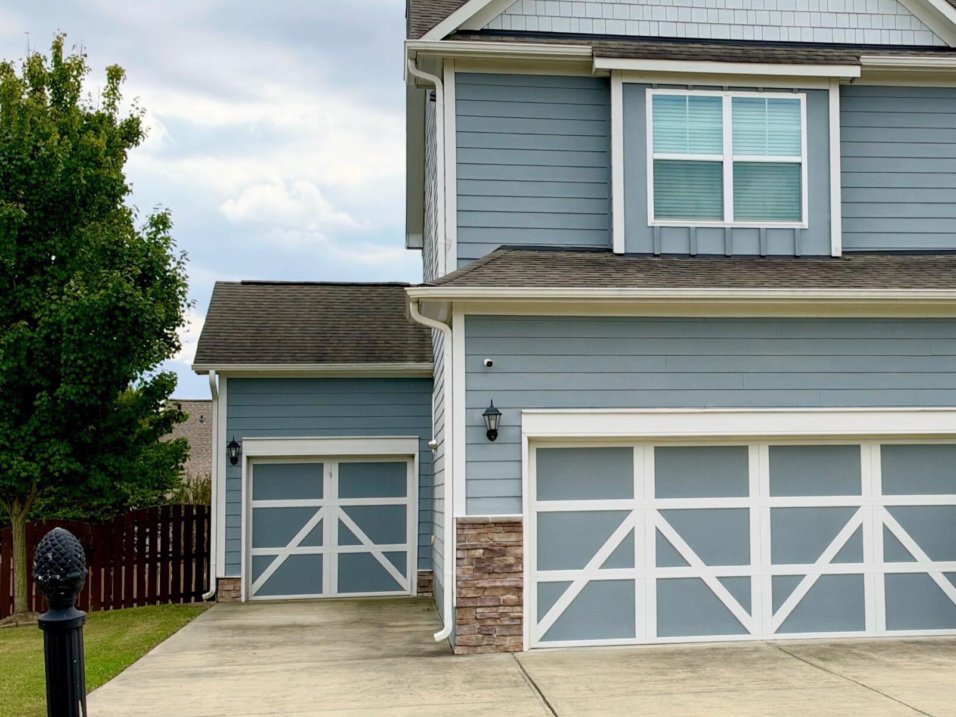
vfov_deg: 25.2
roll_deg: +1.1
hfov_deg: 32.7
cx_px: 698
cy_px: 366
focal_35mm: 58
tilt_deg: +3.6
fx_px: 1602
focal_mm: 6.93
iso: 64
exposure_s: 1/3891
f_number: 1.8
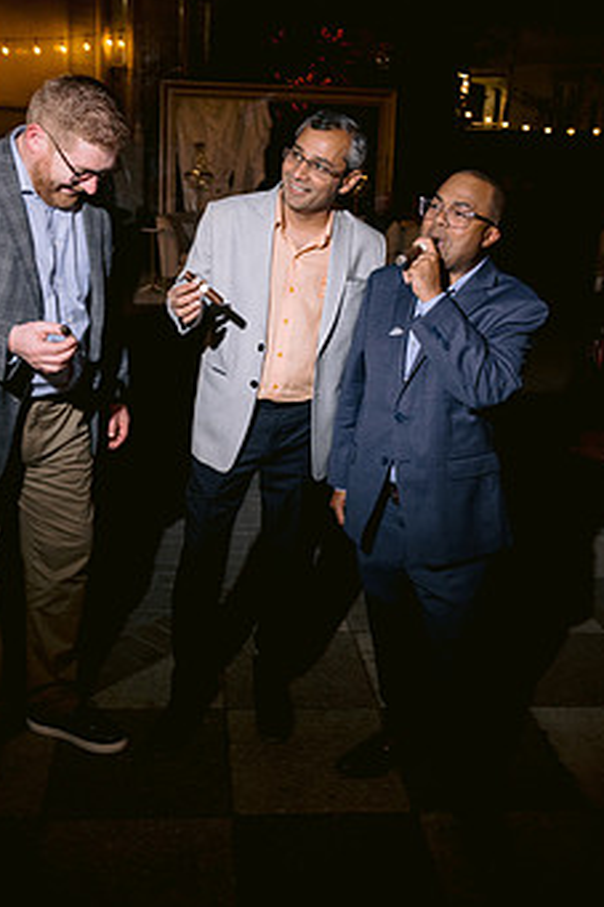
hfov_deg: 35.8
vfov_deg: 51.6
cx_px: 255
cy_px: 364
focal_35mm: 37
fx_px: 932
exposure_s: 1/80
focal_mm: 28
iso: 800
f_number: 4
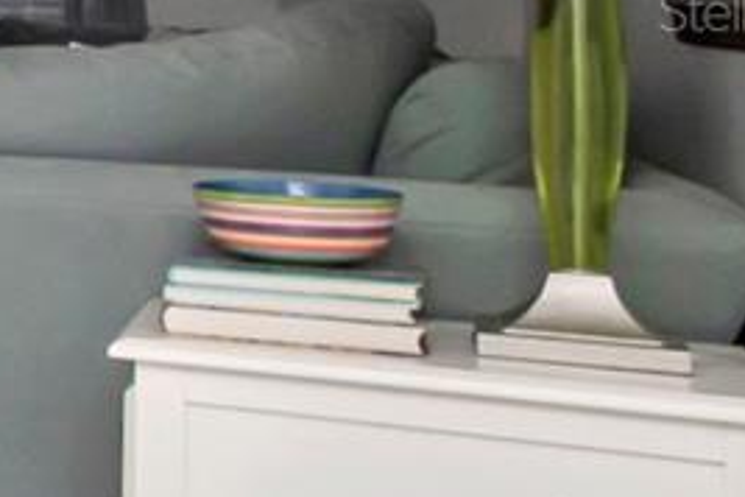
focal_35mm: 90
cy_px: 11
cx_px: -1325
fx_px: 1862
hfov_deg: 12.6
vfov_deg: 15.0
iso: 800
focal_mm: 10
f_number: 14
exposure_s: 1/200
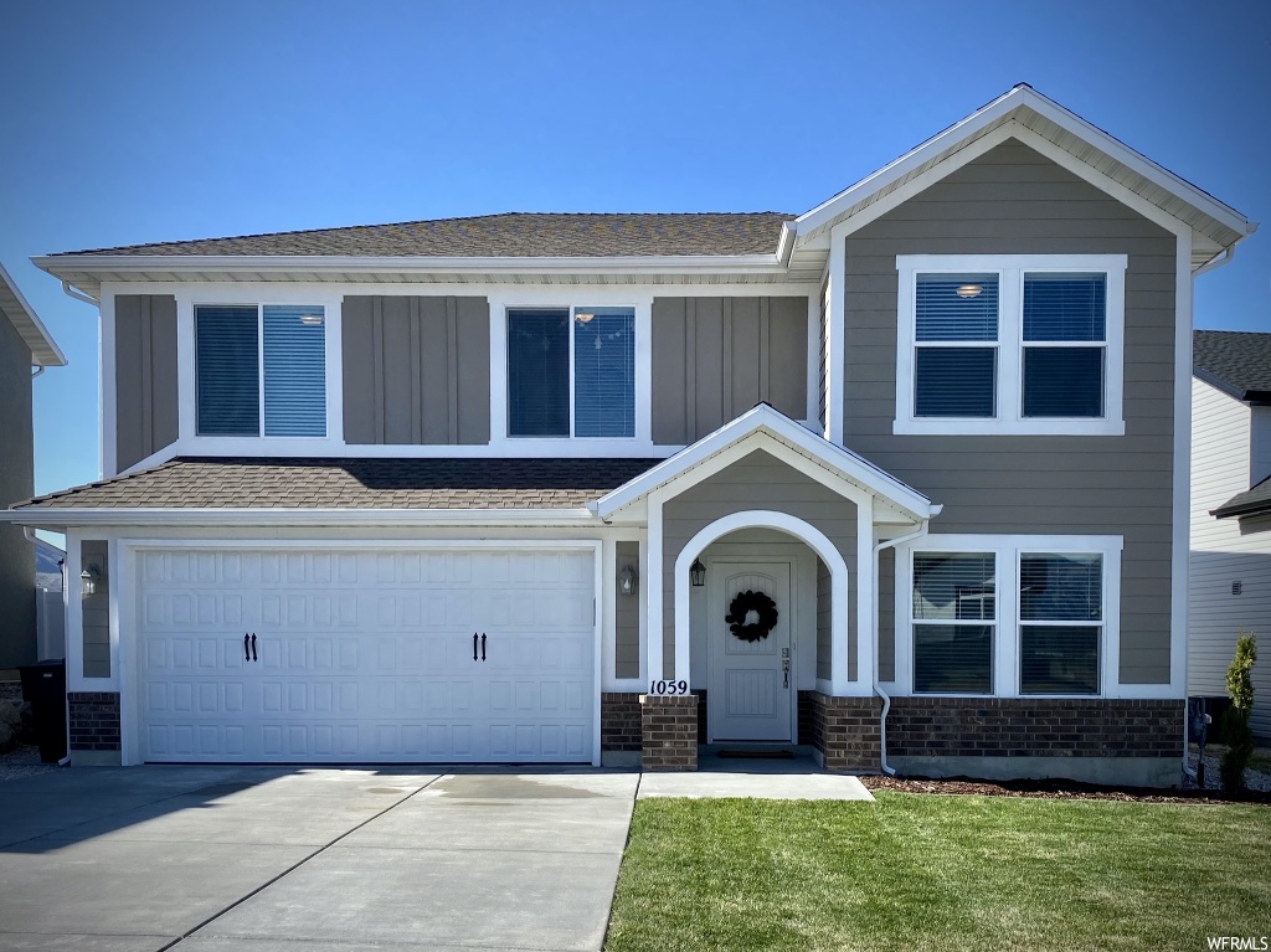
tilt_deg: +6.8
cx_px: 636
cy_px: 476
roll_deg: +0.8
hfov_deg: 67.3
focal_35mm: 26
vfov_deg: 53.0
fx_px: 954
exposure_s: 1/2105
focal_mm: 4.25
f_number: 1.8
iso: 32
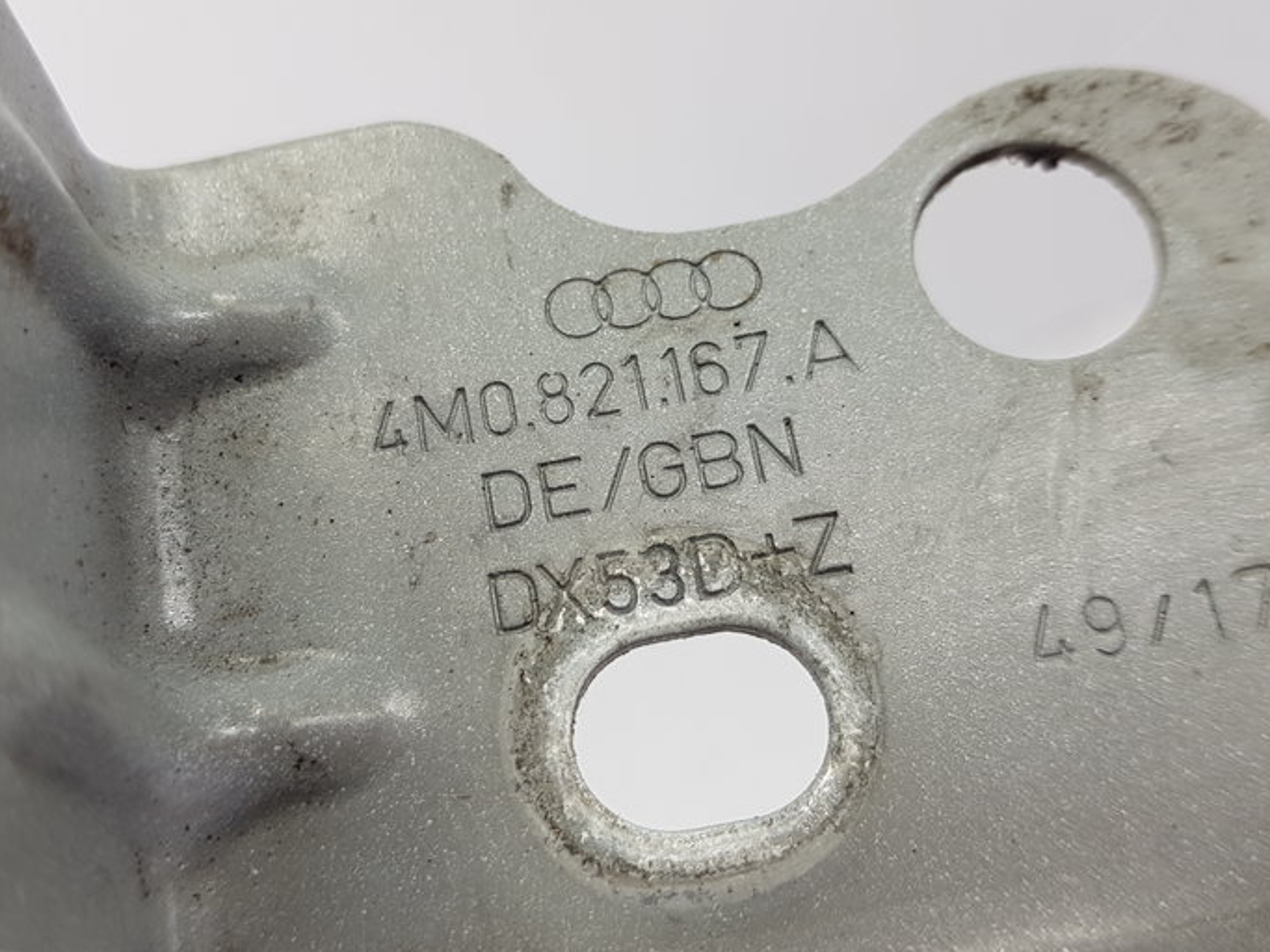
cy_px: 478
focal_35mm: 39
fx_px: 1431
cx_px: 575
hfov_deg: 47.8
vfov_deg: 36.8
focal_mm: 4.2
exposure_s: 1/100
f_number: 1.7
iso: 50
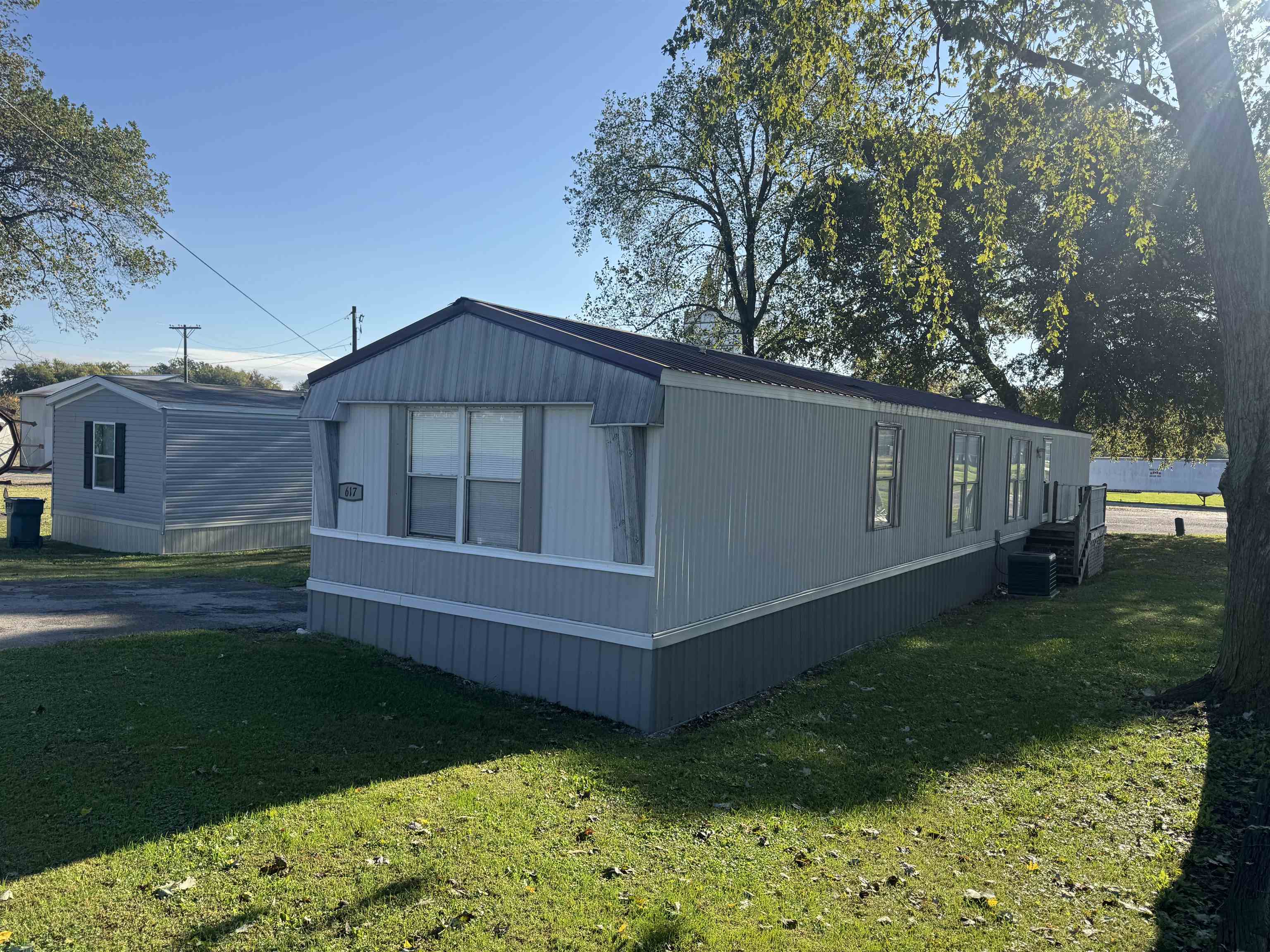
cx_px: 635
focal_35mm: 24
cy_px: 476
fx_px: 881
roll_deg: -1.4
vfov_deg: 56.8
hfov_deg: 71.6
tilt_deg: -0.3
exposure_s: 1/2959
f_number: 1.78
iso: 80
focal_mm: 6.76
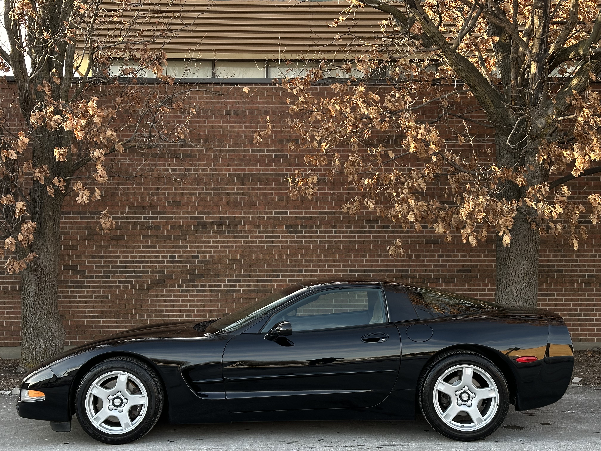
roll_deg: +0.1
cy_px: 226
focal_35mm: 48
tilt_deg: +2.5
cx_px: 300
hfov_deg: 39.7
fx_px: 833
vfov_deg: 30.3
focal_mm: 6.86
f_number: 1.78
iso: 64
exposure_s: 1/344
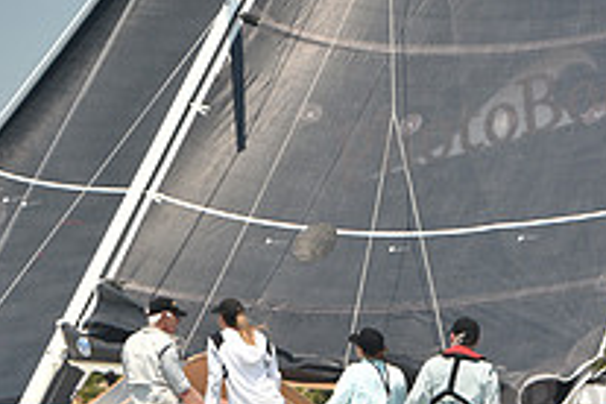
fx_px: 3770
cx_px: 184
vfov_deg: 6.1
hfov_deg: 9.2
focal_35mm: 224
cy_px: 303
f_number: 5
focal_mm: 80
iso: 250
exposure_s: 1/640
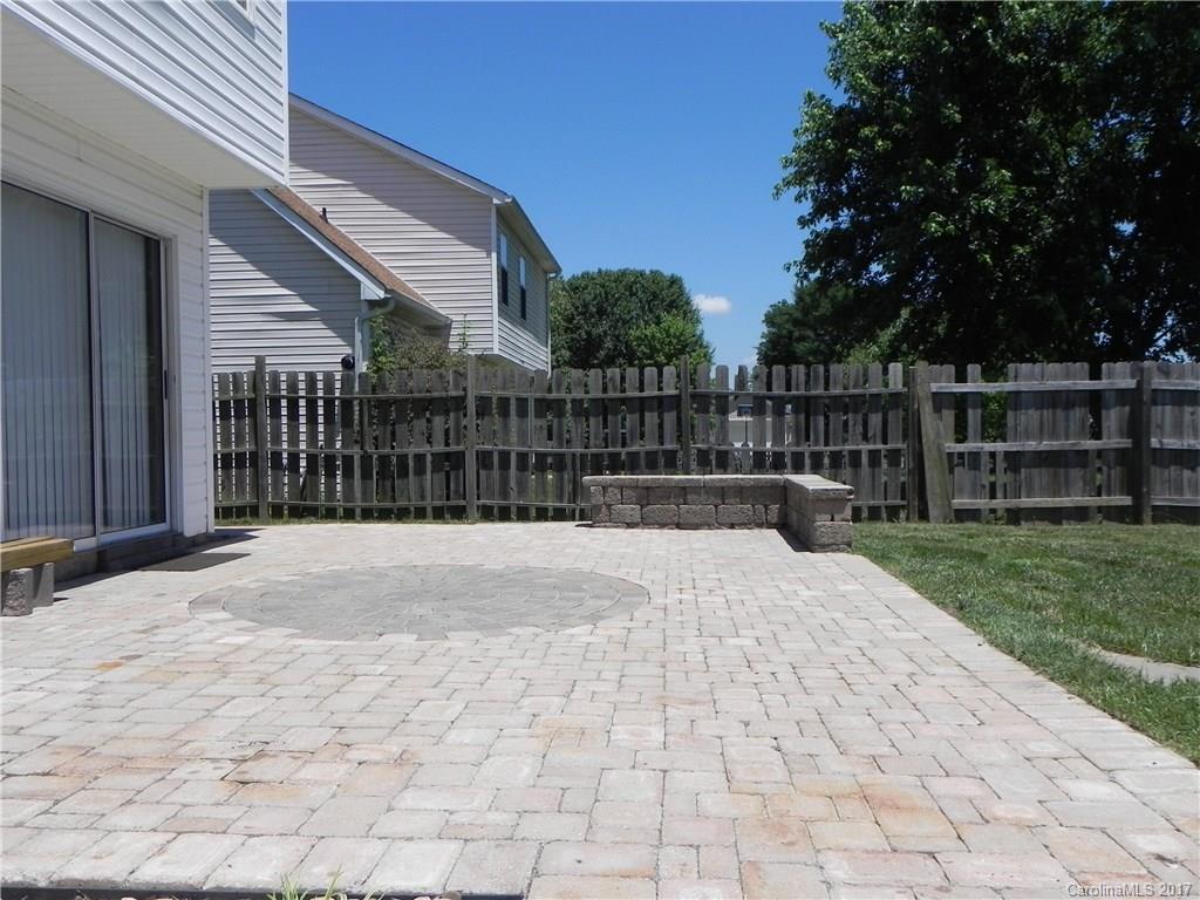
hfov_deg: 61.7
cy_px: 450
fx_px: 1005
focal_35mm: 29
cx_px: 600
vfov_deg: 48.2
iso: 160
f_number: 4
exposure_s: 1/1800
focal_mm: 5.2
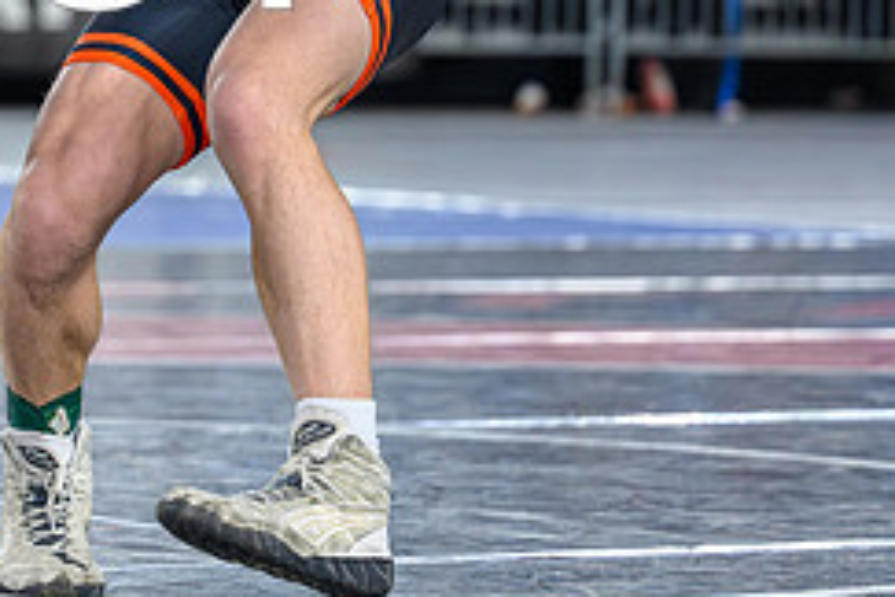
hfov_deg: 7.6
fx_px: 6712
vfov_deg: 5.1
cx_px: -230
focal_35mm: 270
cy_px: 72
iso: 2500
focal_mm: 87
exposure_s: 1/800
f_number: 2.8
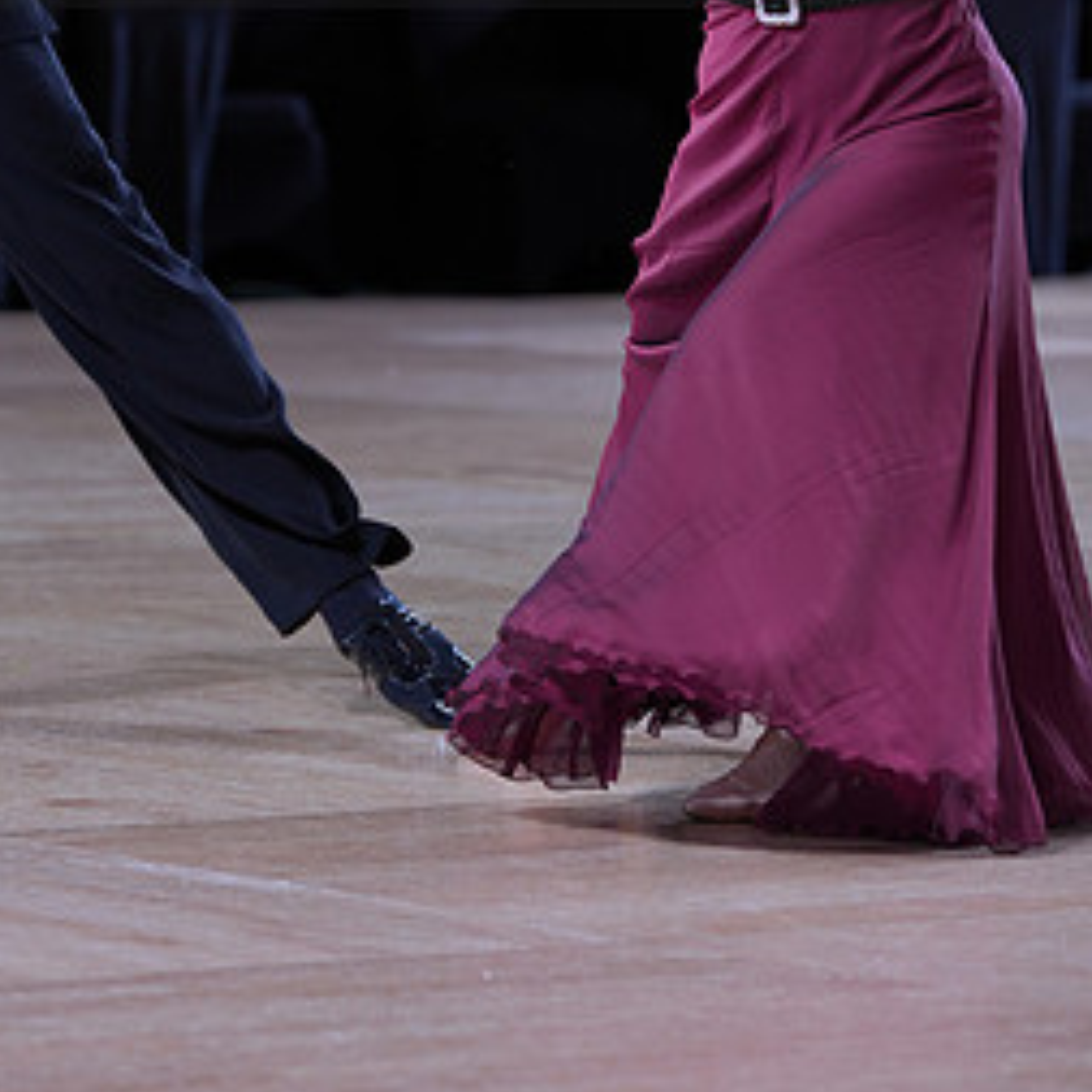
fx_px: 9672
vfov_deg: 6.4
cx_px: 347
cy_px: -134
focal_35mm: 271
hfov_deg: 6.5
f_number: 4
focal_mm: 139
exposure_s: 1/250
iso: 320
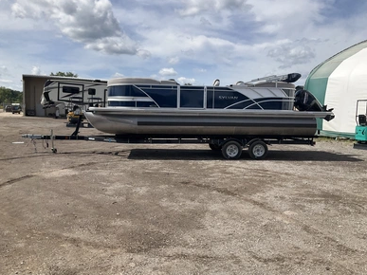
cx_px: 189
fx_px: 318
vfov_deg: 46.8
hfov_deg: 60.0
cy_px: 140
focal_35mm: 30
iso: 25
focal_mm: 3
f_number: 1.8
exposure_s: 1/2667
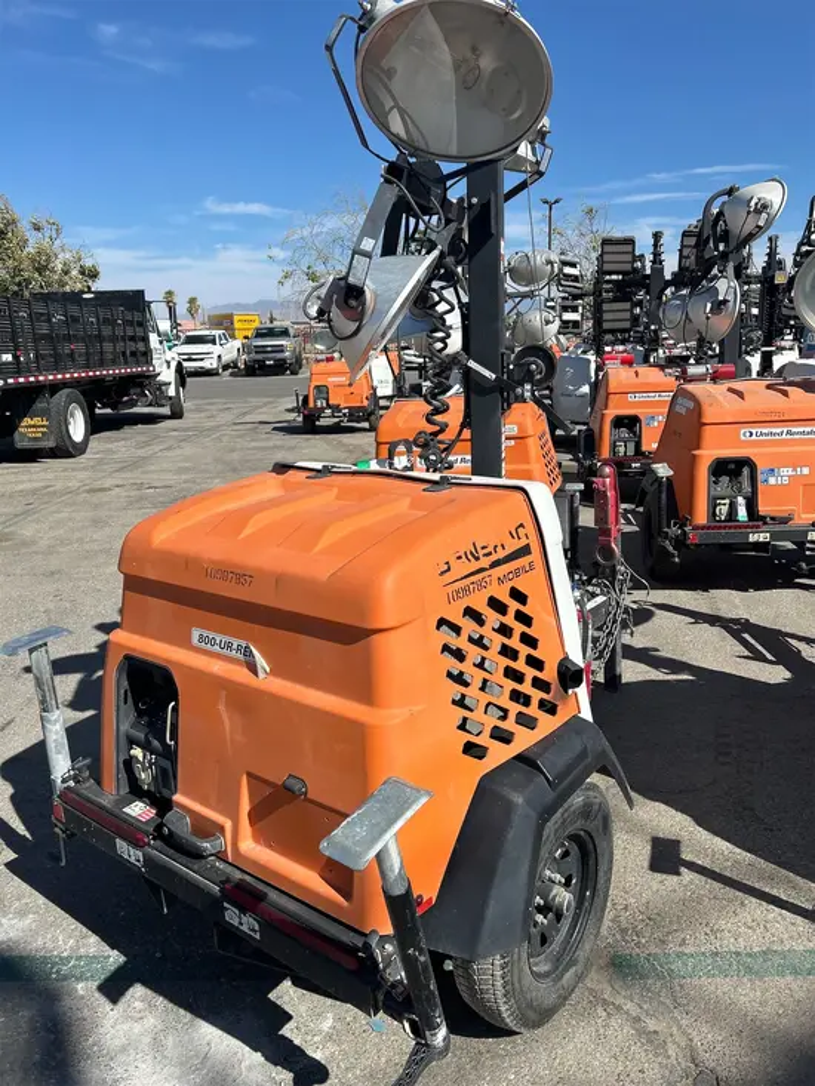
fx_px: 816
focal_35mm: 26
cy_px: 543
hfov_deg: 53.1
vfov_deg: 67.3
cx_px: 408
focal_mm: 5.7
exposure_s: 1/5076
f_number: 1.5
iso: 50
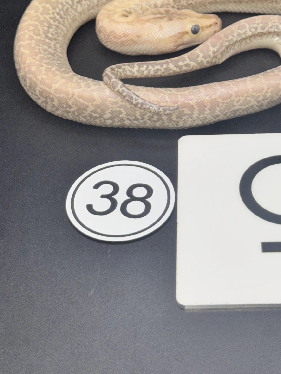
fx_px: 855
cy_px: 67
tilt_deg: -39.6
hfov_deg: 18.6
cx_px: 198
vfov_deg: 24.3
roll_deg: +1.1
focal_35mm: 79
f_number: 1.78
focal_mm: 6.76
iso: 50
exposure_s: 1/739
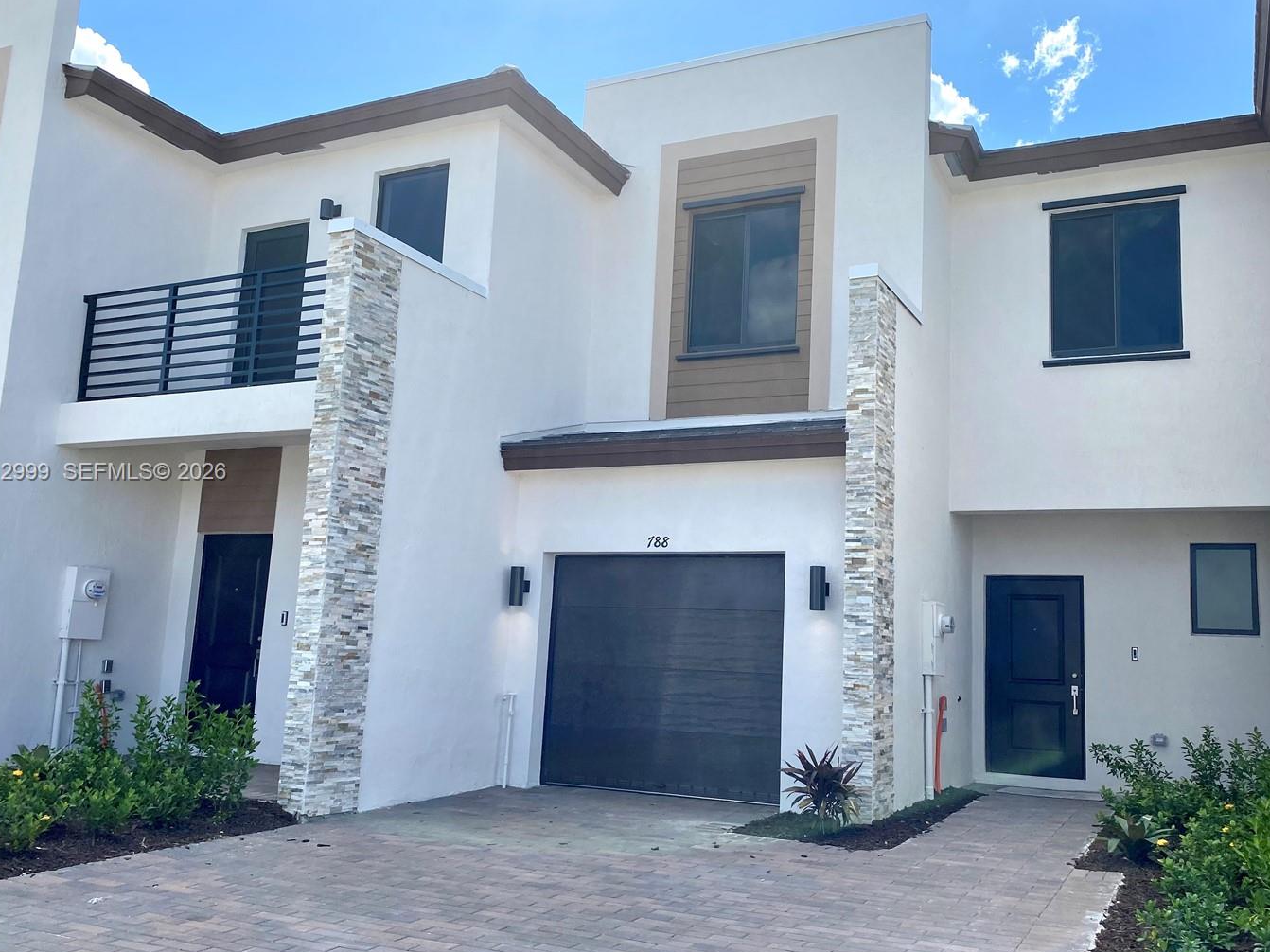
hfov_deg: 58.3
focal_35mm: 31
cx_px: 689
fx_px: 1137
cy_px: 473
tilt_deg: +10.3
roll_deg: -3.7
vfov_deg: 45.4
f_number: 1.8
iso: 32
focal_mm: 4.25
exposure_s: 1/2410
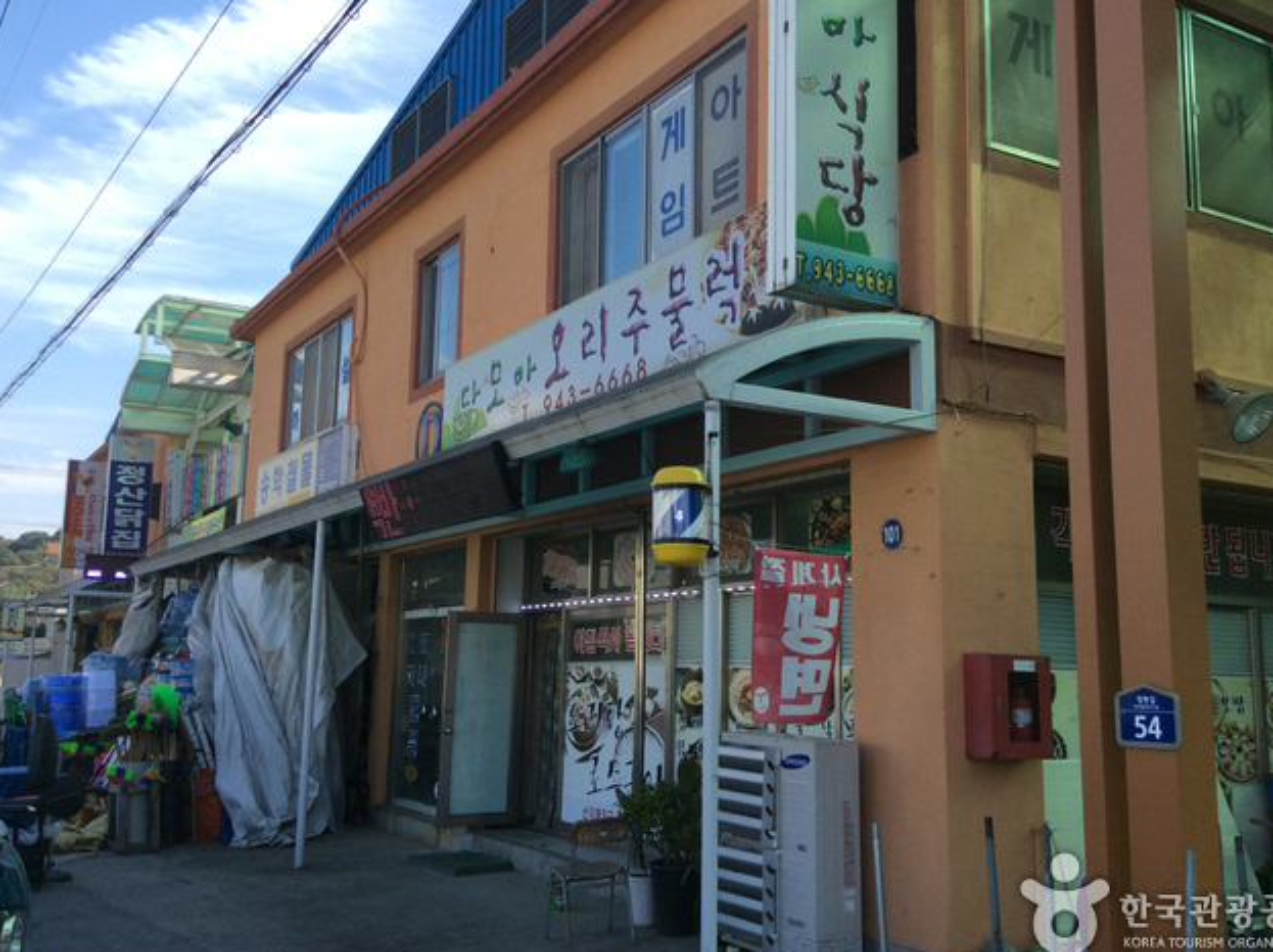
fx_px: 1359
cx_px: 643
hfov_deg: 50.2
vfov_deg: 38.6
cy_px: 451
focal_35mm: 37
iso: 32
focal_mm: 3.3
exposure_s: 1/657
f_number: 2.4
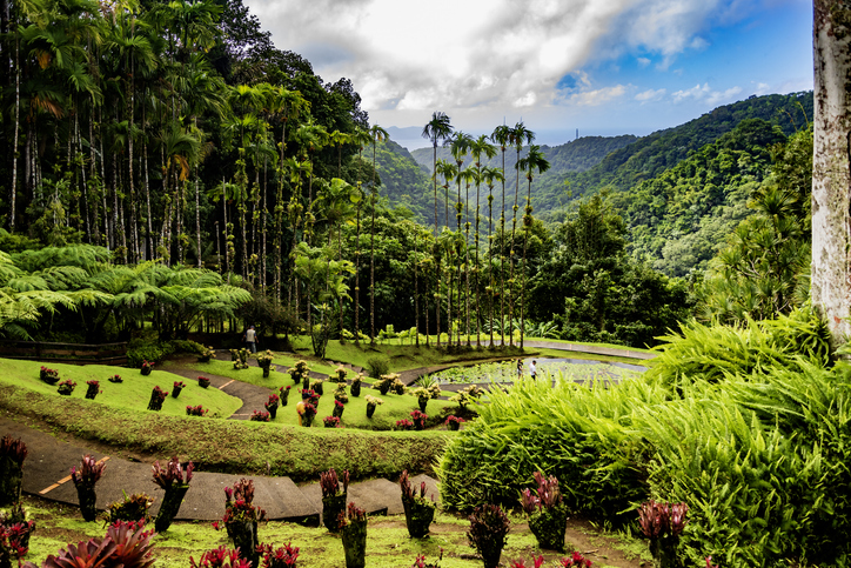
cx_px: 426
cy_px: 284
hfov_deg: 73.7
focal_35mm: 24
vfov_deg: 53.2
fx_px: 567
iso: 400
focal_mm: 24
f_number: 4.5
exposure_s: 1/500
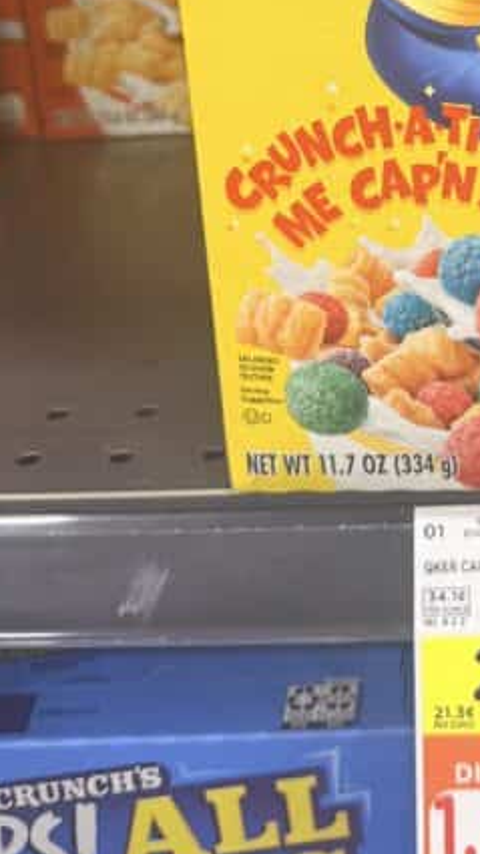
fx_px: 1426
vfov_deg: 31.9
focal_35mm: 63
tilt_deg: -21.0
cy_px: 102
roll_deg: +1.9
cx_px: 592
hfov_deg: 18.1
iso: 125
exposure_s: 1/60
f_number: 1.78
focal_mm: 6.76
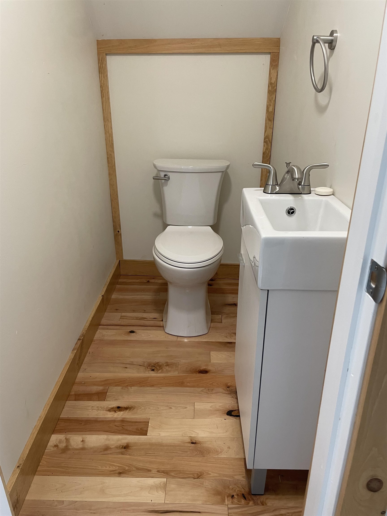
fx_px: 388
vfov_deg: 67.3
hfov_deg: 53.1
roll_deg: +0.8
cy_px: 258
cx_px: 194
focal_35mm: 26
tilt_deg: -22.7
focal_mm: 4.2
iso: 80
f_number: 1.6
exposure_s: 1/60
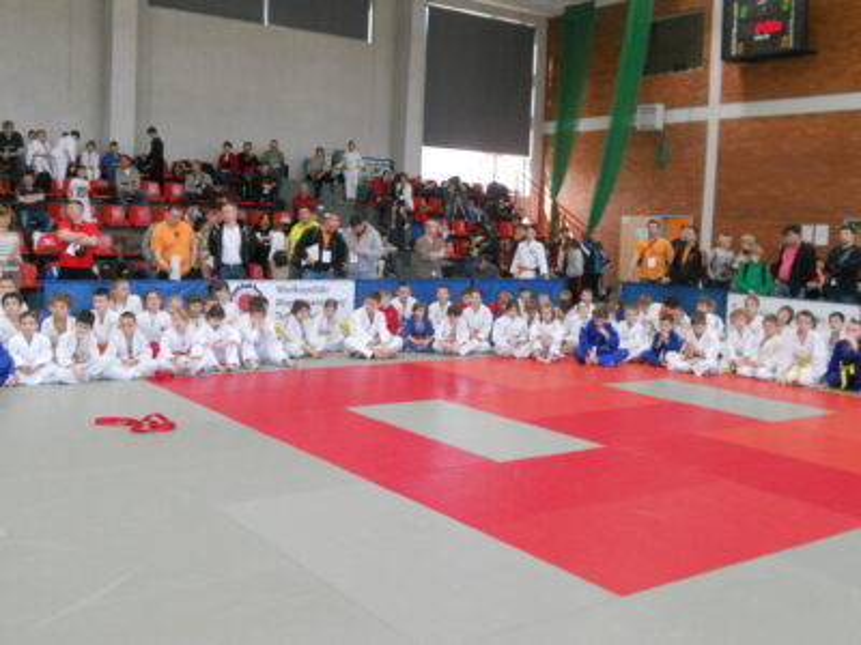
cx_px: 430
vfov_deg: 37.7
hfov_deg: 49.0
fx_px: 945
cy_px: 322
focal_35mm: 38
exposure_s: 1/50
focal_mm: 6.9
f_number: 3.9
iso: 400
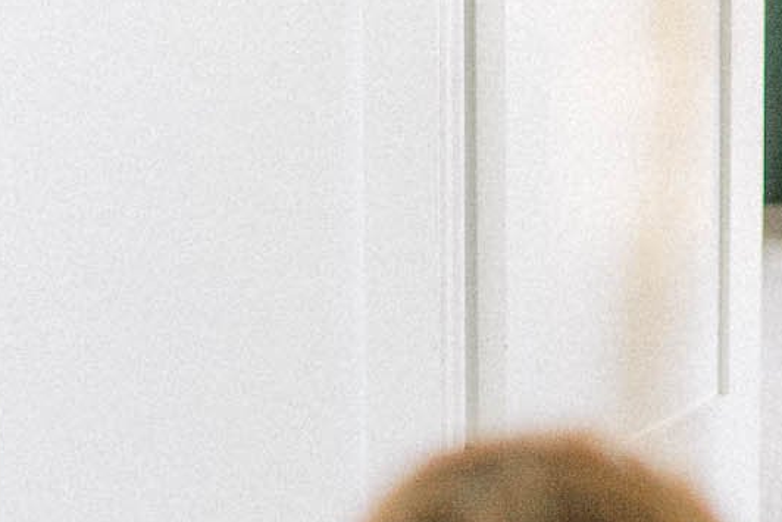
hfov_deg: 11.0
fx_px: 4019
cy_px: 149
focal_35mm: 185
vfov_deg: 7.4
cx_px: 737
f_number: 1.6
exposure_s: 1/1000
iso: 1000
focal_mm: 35
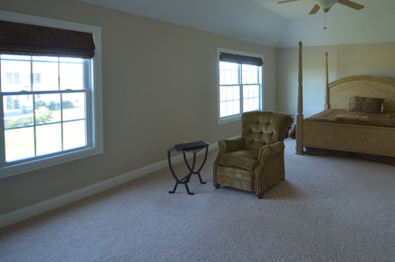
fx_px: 241
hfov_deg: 74.1
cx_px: 287
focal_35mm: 22
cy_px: 83
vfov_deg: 55.6
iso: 800
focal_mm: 10
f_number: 4
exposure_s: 1/100
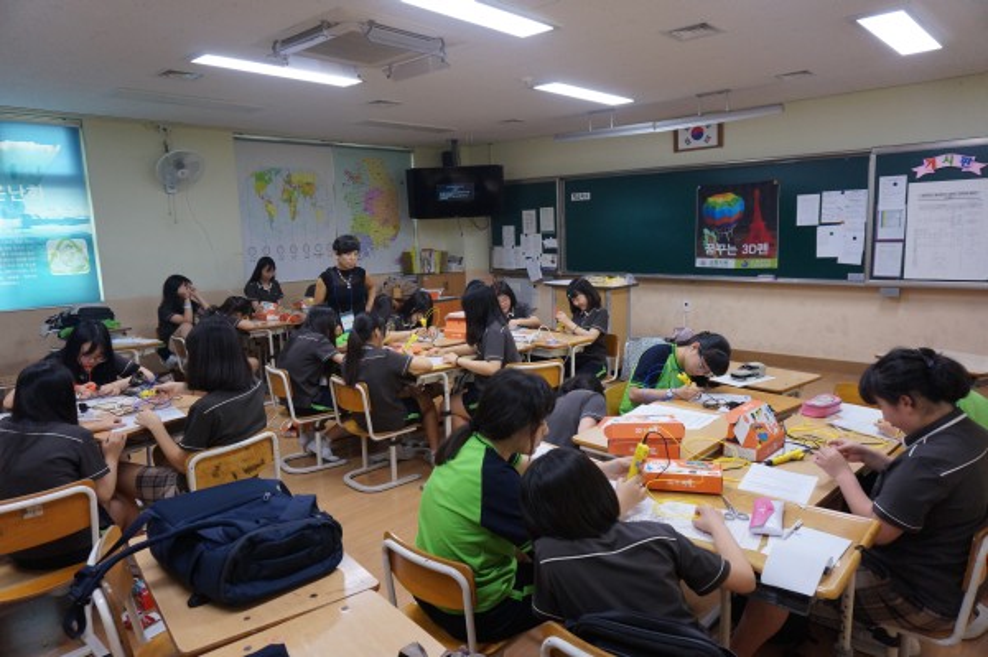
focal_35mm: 24
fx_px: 658
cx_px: 494
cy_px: 328
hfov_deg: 73.8
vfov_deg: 53.1
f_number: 4
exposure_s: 1/160
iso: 800
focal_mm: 16
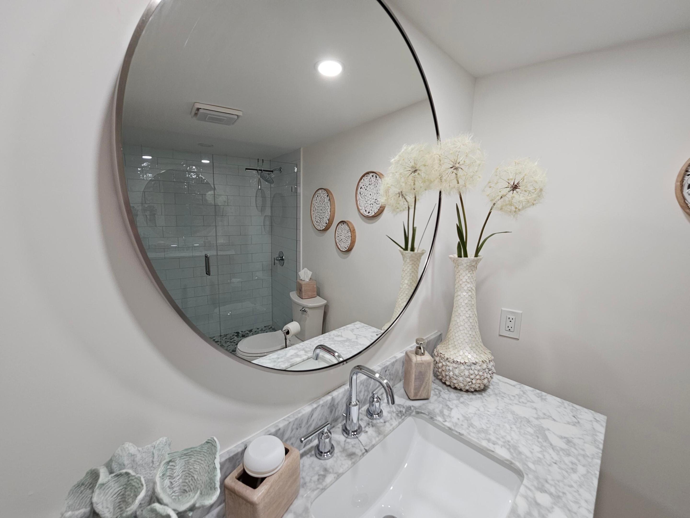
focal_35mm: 13
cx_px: 345
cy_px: 259
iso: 125
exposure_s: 1/60
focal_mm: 2.2
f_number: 2.2
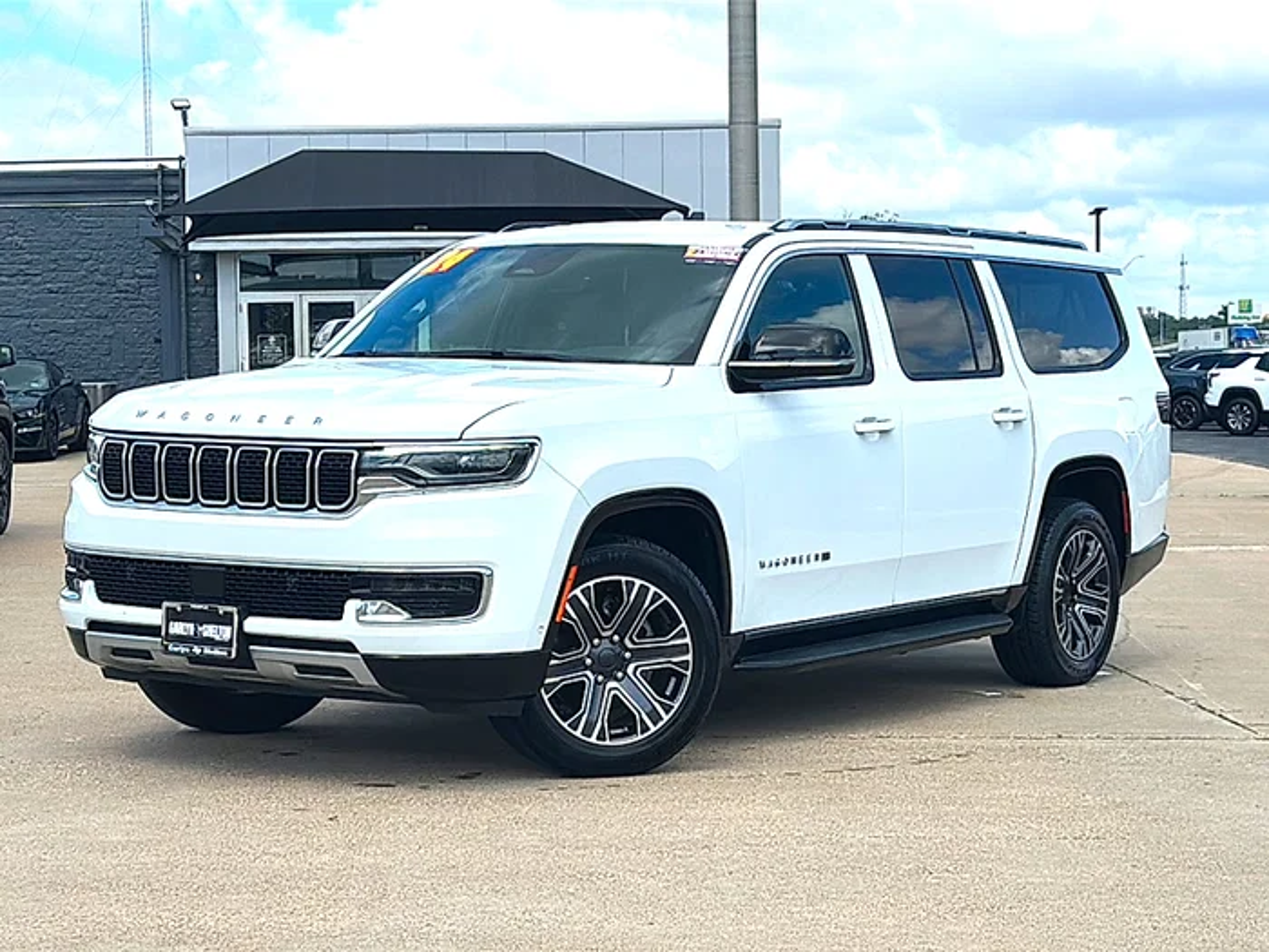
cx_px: 634
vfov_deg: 22.9
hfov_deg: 30.3
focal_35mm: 64
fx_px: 2346
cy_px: 476
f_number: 1.78
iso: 64
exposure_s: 1/4405
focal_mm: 6.86
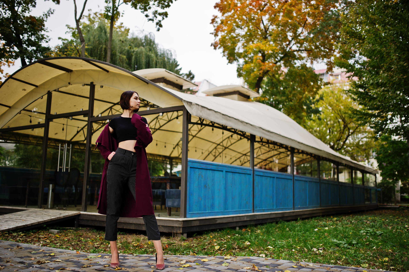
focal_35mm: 35
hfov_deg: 54.5
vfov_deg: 37.8
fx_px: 397
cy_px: 136
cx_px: 204
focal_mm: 35
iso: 200
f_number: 1.4
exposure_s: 1/1600
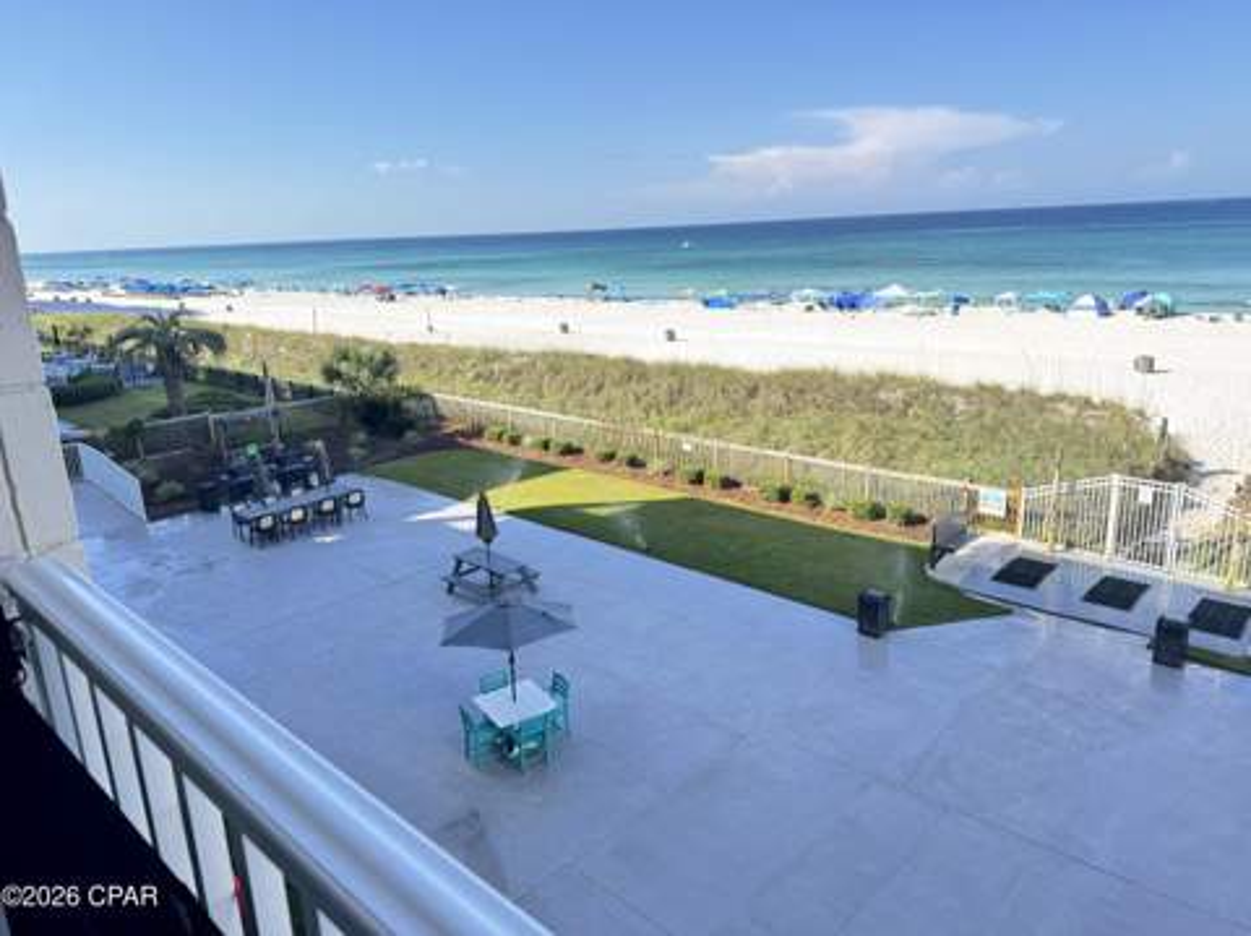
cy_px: 468
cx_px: 626
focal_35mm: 24
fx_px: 866
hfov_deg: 71.7
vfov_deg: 56.7
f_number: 1.78
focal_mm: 6.76
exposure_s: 1/510
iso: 80
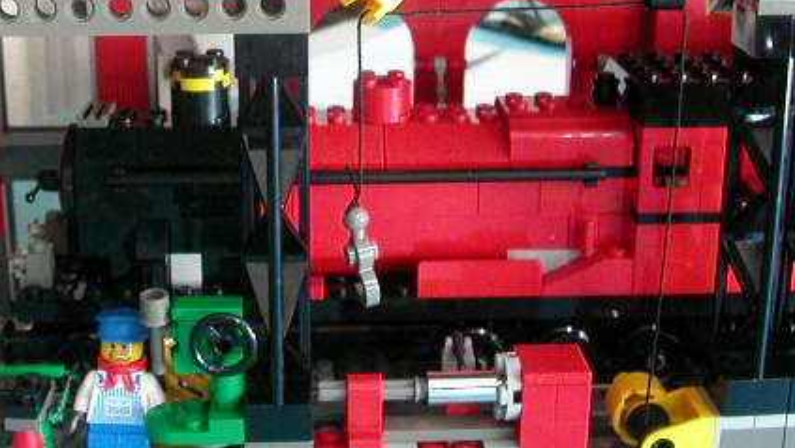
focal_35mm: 61
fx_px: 1286
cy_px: 102
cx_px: 299
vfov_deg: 19.6
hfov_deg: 34.2
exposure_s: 1/20.5
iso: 400
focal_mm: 5.6
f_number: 2.7
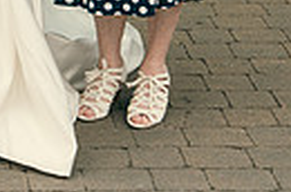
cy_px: -198
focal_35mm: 188
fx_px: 1516
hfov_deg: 10.8
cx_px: -40
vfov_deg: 7.0
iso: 125
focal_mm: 42
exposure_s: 1/250
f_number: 5
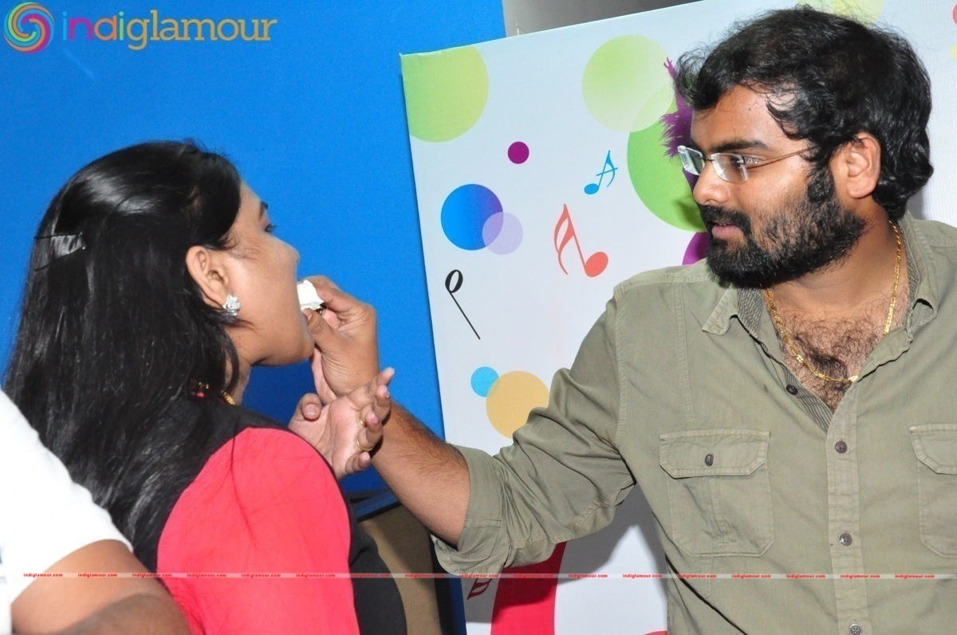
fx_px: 1673
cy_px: 318
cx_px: 478
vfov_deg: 21.5
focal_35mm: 63
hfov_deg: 31.9
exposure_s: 1/125
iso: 3200
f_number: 6.3
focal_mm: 42
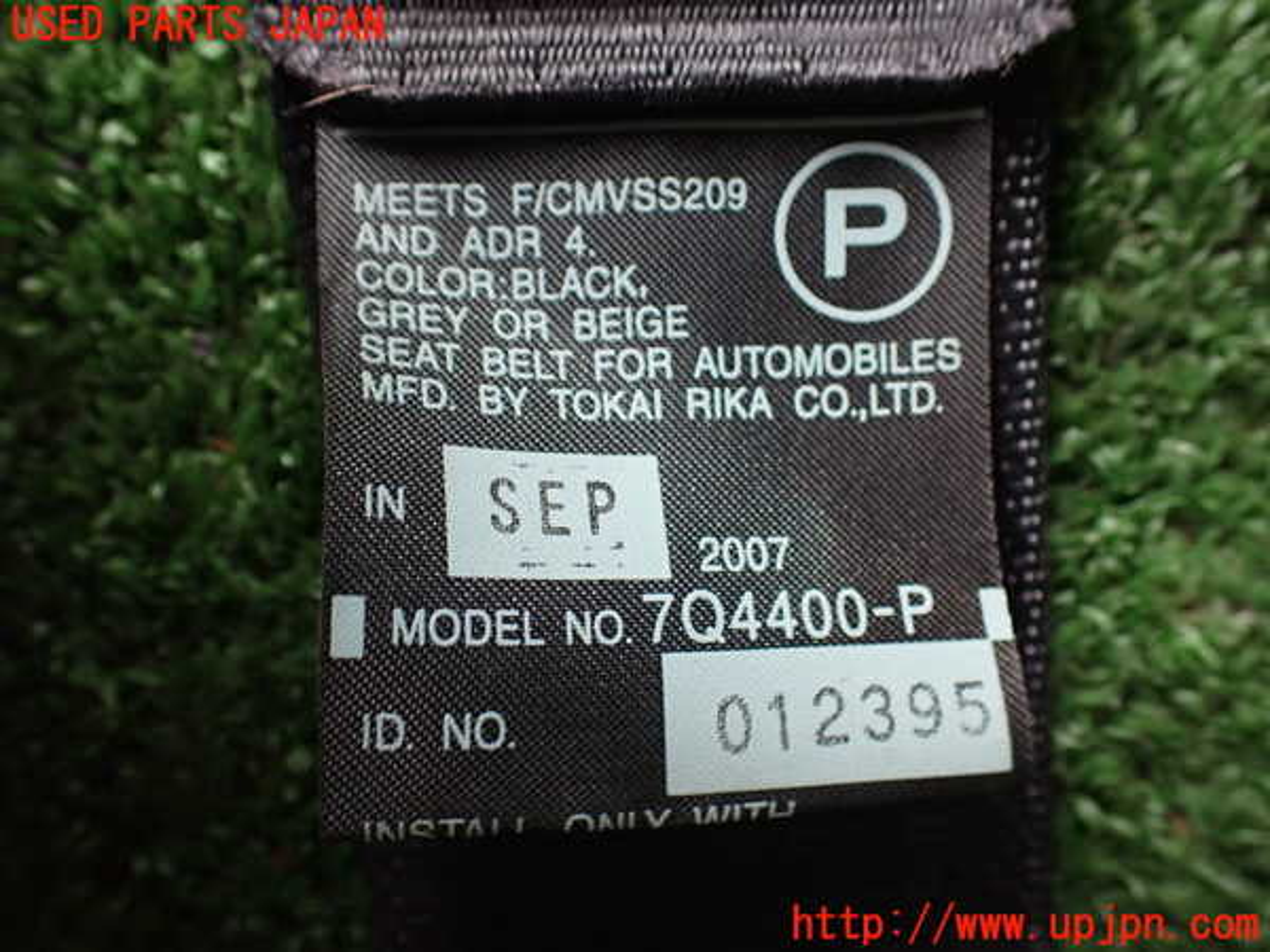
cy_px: 476
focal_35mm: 30
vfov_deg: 46.8
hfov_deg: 60.0
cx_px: 635
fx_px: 1101
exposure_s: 1/125
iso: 400
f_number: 2.3
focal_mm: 5.4
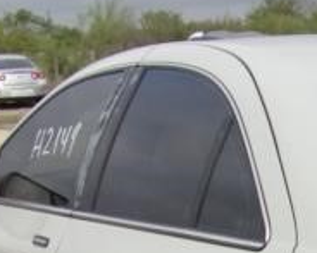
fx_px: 956
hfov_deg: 16.8
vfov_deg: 14.1
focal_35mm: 102
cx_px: 500
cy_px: 380
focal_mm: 4.3
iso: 80
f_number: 3.3
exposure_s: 1/750
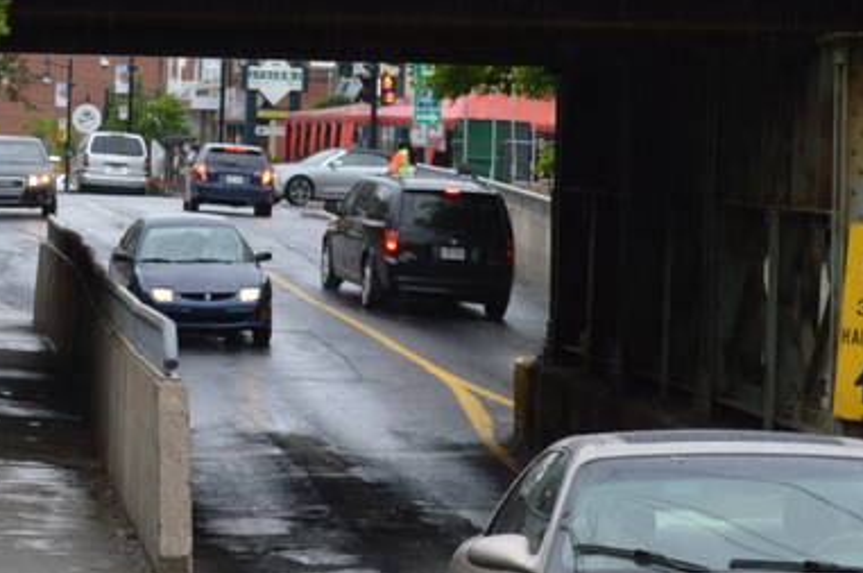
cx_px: 91
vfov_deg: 7.2
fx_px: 4525
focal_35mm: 189
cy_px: 45
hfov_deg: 10.8
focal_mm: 40
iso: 180
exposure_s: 1/125
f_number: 5.6
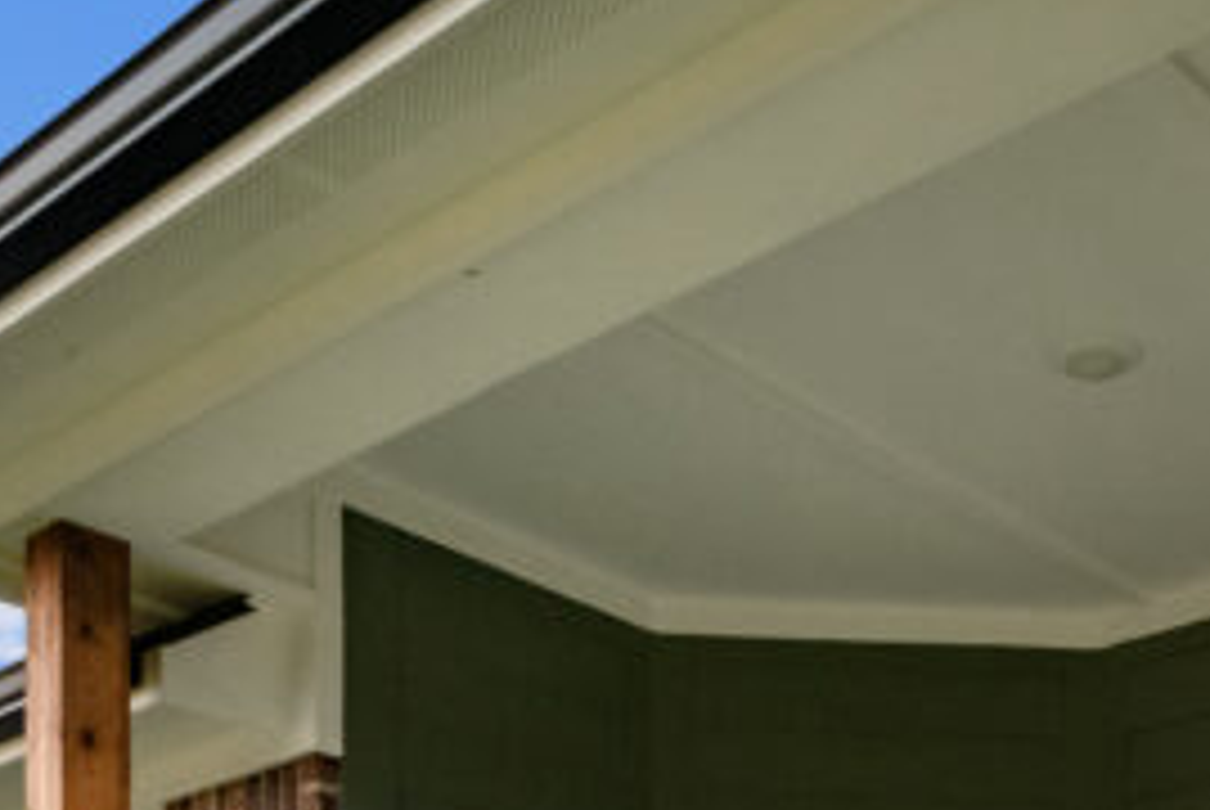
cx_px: 958
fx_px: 1918
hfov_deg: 34.0
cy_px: 1478
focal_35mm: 57
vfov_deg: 18.4
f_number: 4.5
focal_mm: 10
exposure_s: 1/2000
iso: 1600
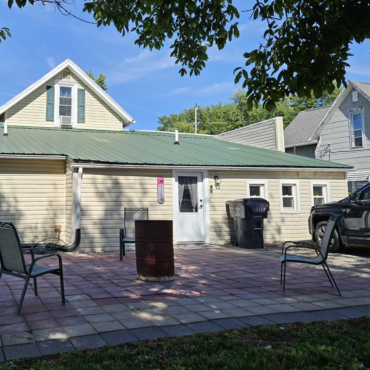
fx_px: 447
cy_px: 147
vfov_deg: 44.7
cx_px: 98
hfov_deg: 43.7
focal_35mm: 37
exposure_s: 1/1509
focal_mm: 5.4
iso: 25
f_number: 1.8
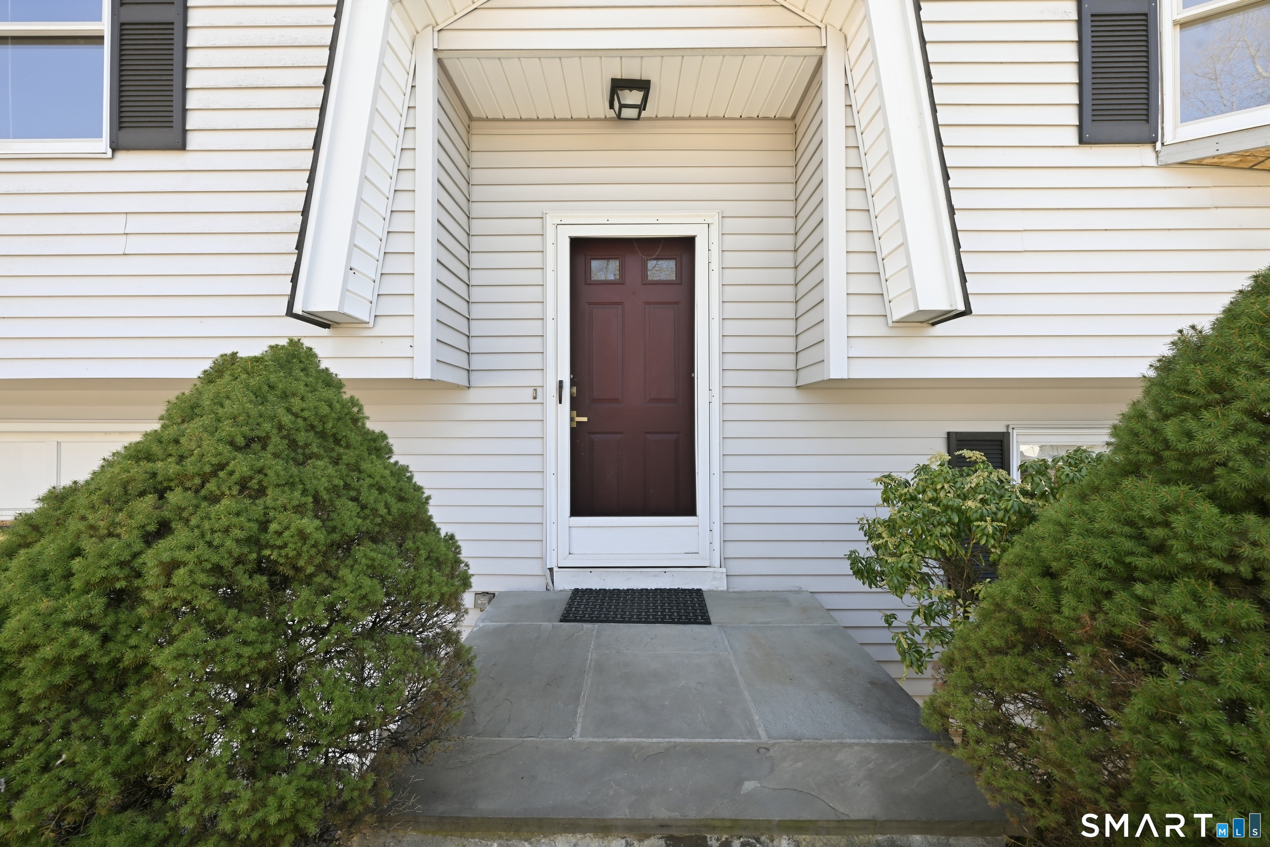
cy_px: 424
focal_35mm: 14
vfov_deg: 81.2
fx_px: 494
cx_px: 635
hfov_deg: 104.3
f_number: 9
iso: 64
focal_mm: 14
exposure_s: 1/20
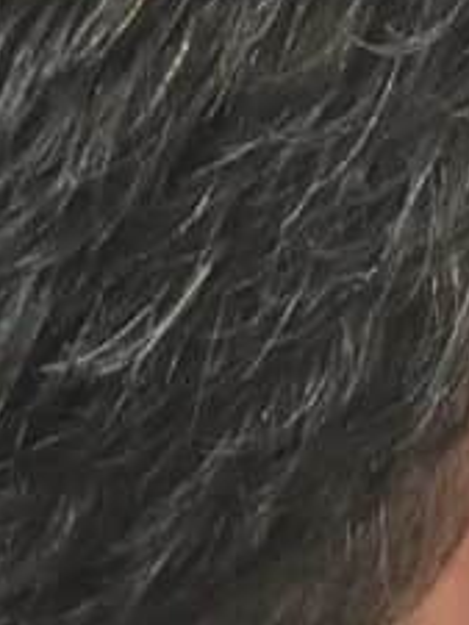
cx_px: 258
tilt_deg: -10.2
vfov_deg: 14.7
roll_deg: +1.4
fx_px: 2382
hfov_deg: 11.2
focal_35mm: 132
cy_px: 6
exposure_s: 1/10
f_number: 2.2
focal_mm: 4.15
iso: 100
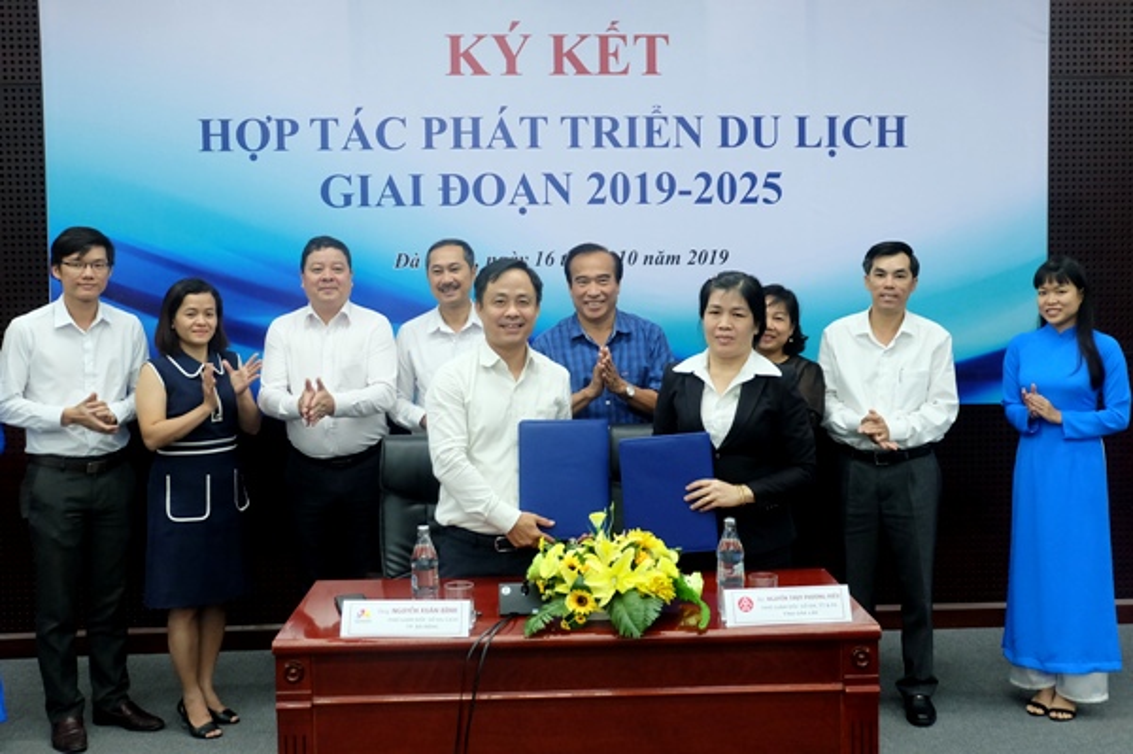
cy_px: 377
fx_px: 943
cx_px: 566
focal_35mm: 30
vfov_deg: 43.5
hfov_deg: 62.0
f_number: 3.8
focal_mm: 20.1
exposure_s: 1/70
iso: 1250
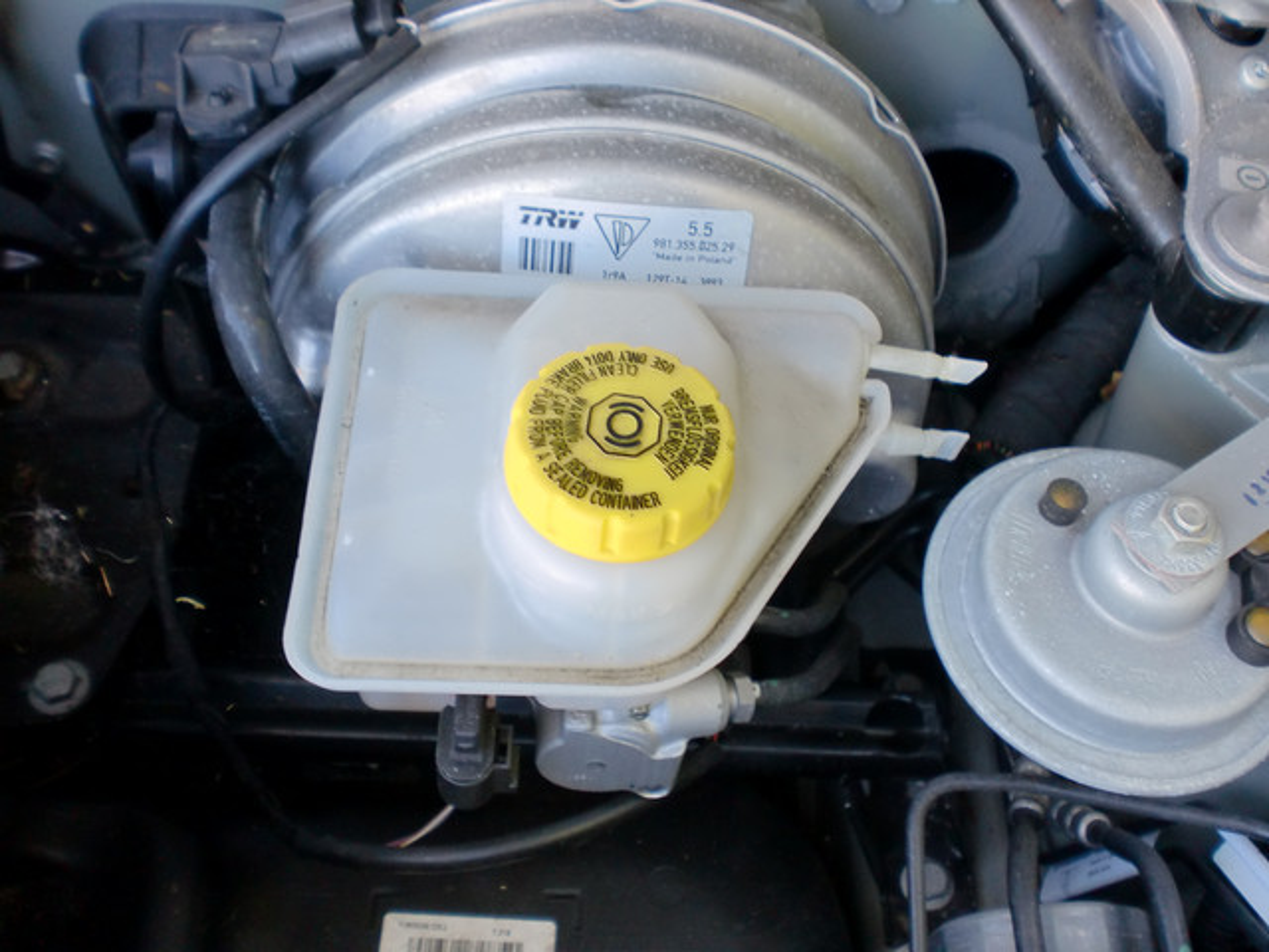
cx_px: 634
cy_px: 476
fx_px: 1283
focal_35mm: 35
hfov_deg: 52.6
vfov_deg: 40.7
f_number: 3.1
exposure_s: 1/60
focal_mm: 6.3
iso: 80
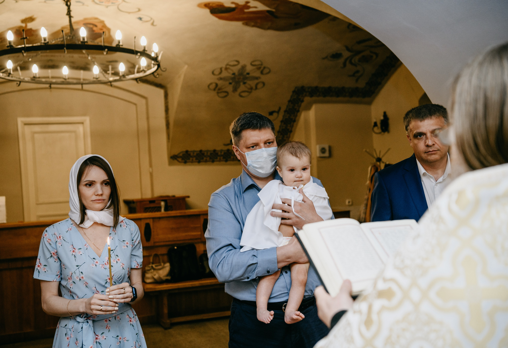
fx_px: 678
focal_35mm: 48
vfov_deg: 28.8
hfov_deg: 41.1
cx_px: 243
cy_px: 177
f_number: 3.5
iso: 500
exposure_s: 1/160
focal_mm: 46
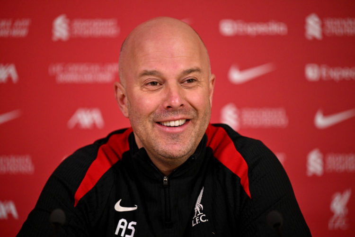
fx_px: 1972
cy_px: 118
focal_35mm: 200
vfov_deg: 6.9
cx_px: 178
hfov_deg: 10.3
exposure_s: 1/1000
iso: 2000
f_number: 2.8
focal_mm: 200
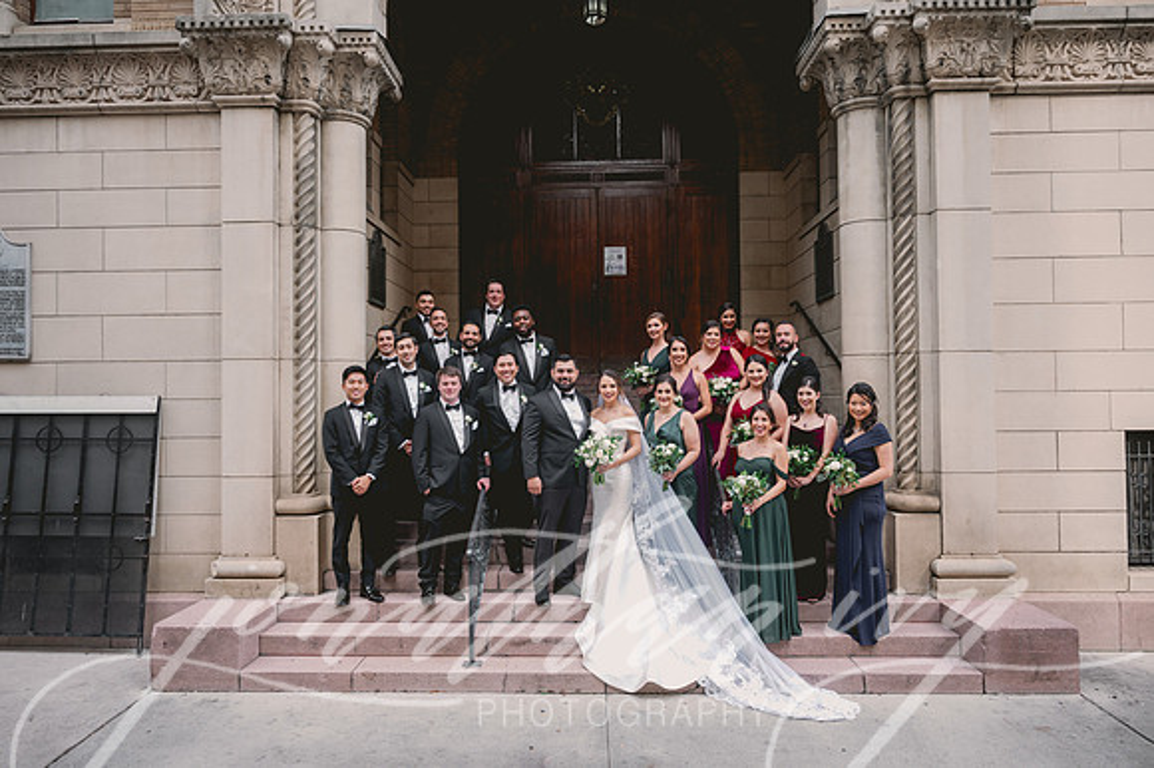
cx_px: 577
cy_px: 384
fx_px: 769
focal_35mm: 24
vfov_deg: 53.1
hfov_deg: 73.8
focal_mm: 24
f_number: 3.2
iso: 50
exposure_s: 1/160
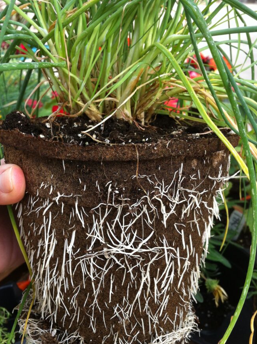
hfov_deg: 35.0
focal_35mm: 41
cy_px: 176
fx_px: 407
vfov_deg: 45.8
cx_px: 123
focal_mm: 3.85
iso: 80
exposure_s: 1/207
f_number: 2.8
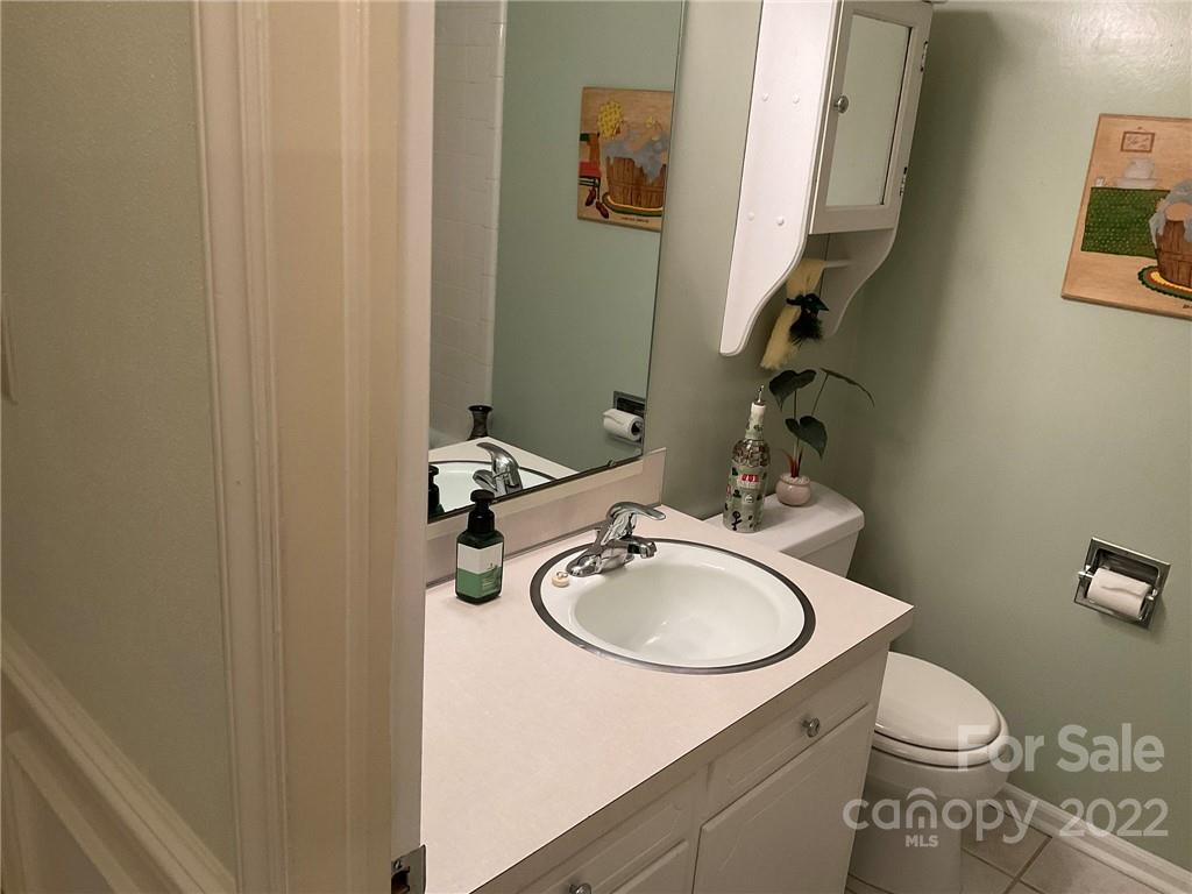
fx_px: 999
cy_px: 447
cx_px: 596
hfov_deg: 61.7
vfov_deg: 48.2
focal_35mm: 29
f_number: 1.8
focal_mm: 3
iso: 100
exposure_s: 1/60
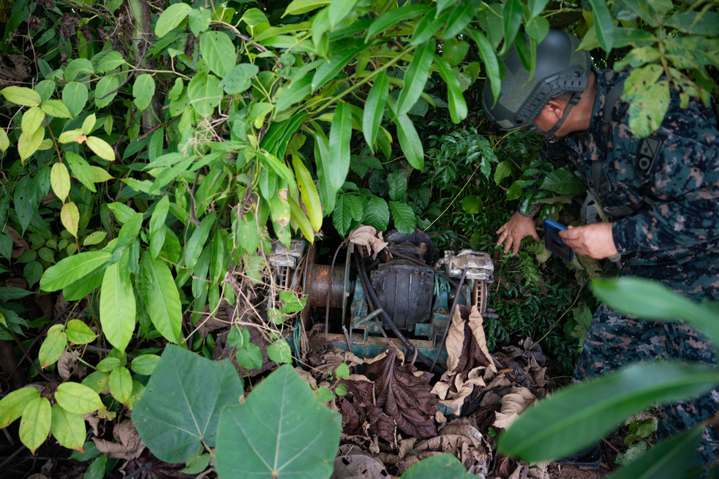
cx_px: 350
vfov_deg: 51.3
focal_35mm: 25
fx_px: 499
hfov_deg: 71.5
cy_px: 245
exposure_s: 1/400
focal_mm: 24
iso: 400
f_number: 2.8
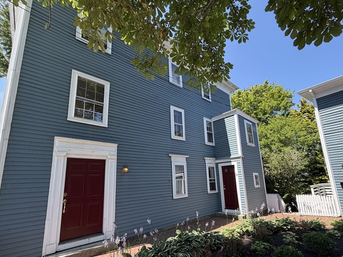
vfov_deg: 74.3
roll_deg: +3.3
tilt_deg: +12.3
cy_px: 148
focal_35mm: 17
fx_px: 168
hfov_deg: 91.0
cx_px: 180
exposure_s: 1/502
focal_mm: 2.22
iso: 50
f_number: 2.2
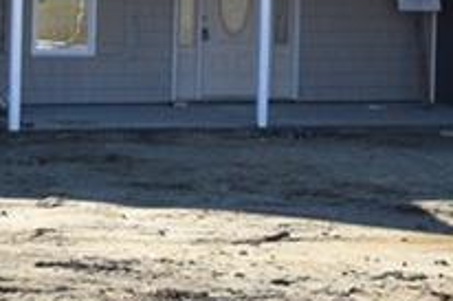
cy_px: -220
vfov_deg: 6.0
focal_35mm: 224
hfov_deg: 9.2
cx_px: 211
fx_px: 2816
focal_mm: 30
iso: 200
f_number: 9
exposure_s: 1/320
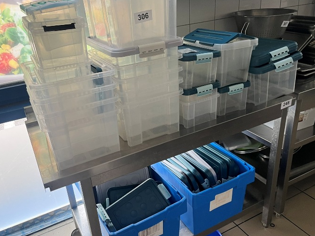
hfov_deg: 58.3
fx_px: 282
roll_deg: +5.9
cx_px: 147
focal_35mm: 31
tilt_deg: -24.5
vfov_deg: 45.4
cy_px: 115
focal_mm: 5.1
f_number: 1.6
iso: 125
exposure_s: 1/77
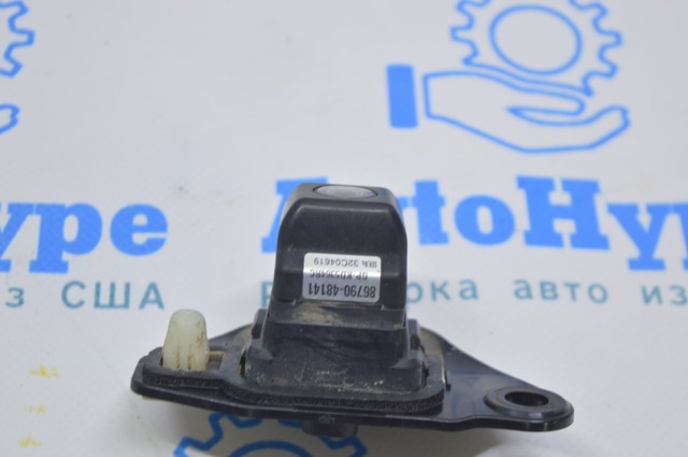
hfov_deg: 24.6
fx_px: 1575
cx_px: 344
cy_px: 228
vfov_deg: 16.5
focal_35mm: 82
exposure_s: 1/20
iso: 400
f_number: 5.6
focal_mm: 55
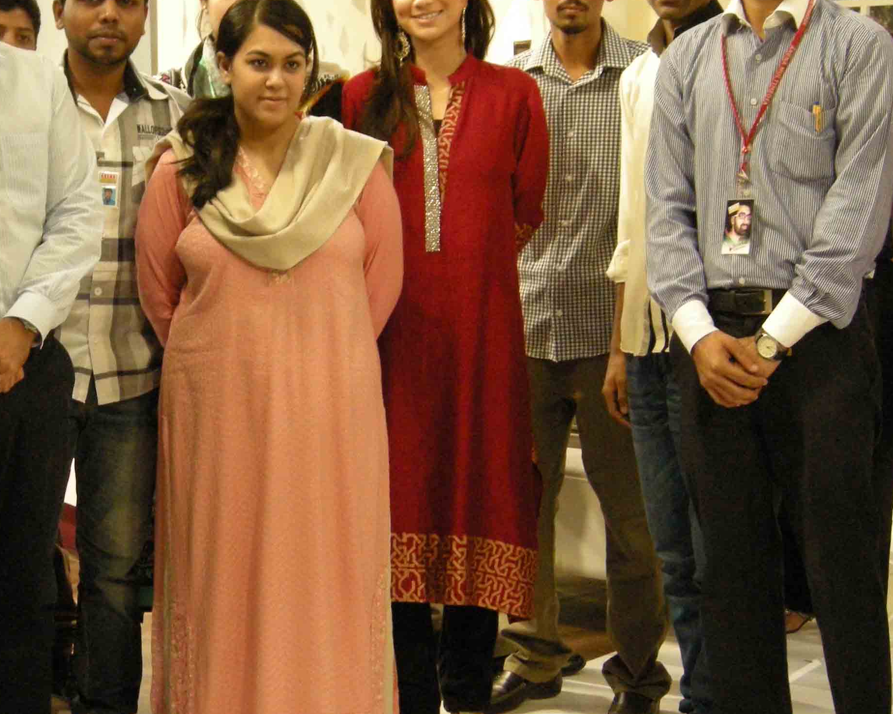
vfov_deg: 20.7
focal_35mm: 74
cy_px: 417
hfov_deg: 25.4
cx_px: 202
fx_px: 1955
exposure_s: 1/37.7
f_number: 2.7
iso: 400
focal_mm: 7.5
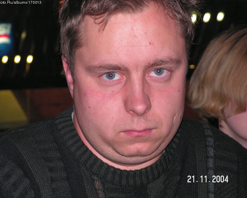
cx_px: 118
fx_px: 863
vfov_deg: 13.1
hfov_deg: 16.3
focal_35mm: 118
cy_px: 99
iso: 200
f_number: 3.4
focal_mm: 18.9
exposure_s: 1/100
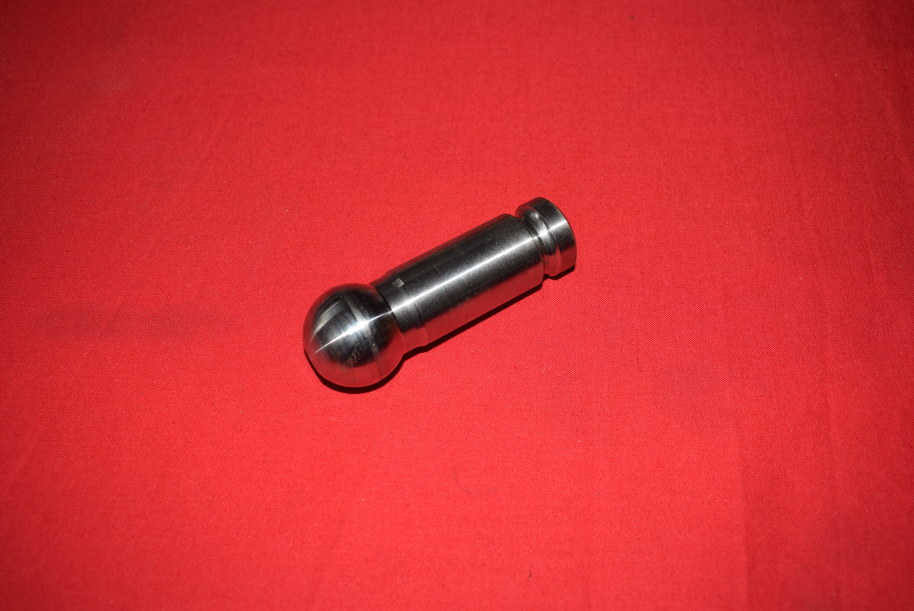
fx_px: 915
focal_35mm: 36
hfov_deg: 53.1
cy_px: 306
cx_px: 457
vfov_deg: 36.9
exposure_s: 1/125
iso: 160
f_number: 5.6
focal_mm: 24
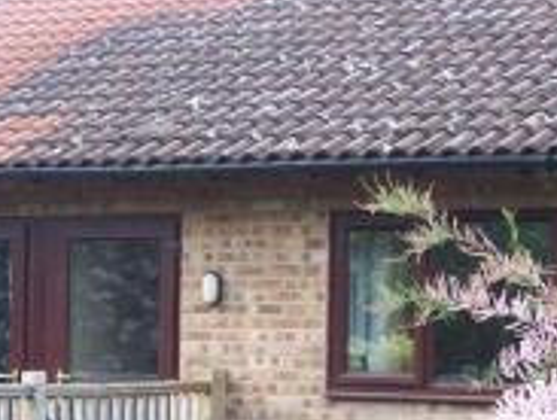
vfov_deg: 10.2
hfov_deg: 13.6
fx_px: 2306
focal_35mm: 143
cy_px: 528
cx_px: 20
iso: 80
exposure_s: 1/160
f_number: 3
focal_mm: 7.6
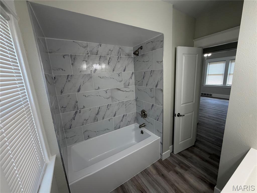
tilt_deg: -10.5
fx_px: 104
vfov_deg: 85.7
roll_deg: +4.8
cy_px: 96
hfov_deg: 102.1
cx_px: 128
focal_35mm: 14
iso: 160
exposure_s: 1/120
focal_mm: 2.22
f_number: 2.2
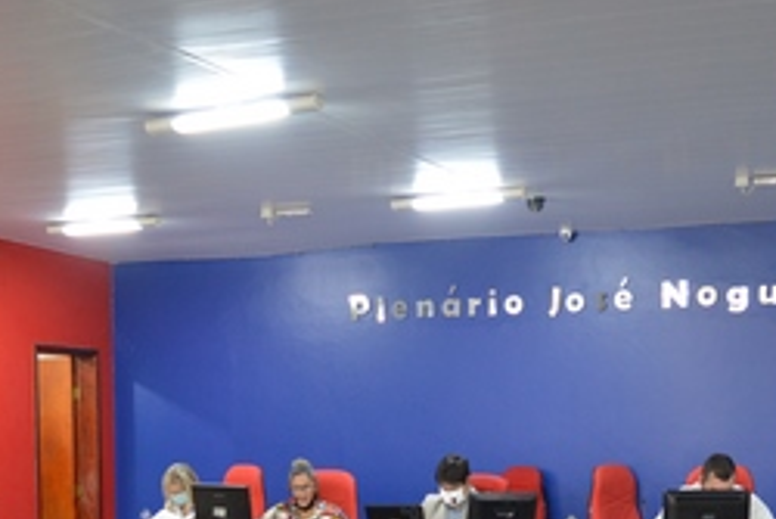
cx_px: 326
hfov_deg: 29.2
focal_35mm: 69
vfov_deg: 18.5
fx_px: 1488
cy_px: 650
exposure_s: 1/15
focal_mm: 18
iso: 720
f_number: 3.5
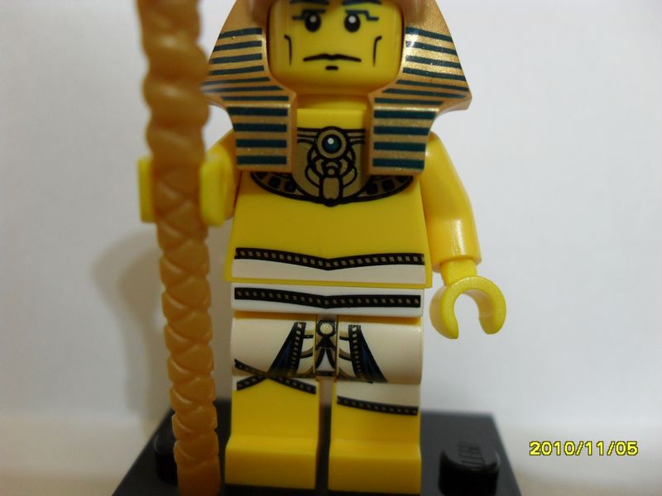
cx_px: 331
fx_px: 669
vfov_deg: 40.7
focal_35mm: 35
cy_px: 248
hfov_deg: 52.6
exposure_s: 1/10
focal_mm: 6.2
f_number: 2.8
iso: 200
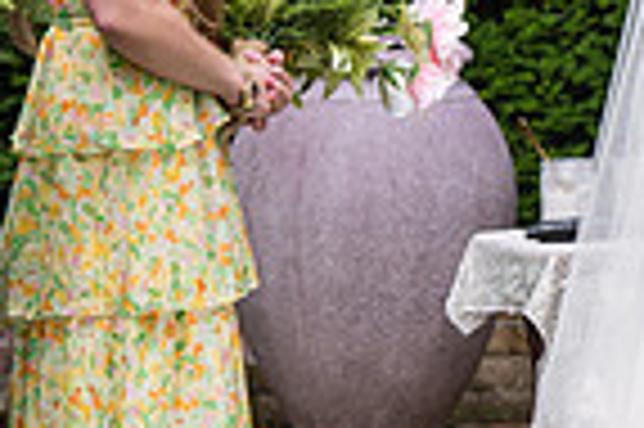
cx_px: 896
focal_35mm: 284
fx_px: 5075
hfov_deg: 7.2
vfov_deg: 4.8
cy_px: -191
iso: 500
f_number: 4
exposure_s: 1/400
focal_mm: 70
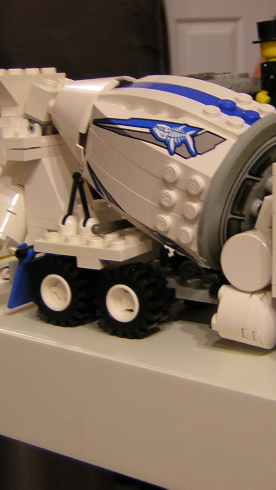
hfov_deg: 14.2
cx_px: 221
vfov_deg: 25.0
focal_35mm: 85
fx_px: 1106
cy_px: 244
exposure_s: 1/5.5
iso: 57
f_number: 3.3
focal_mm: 7.6
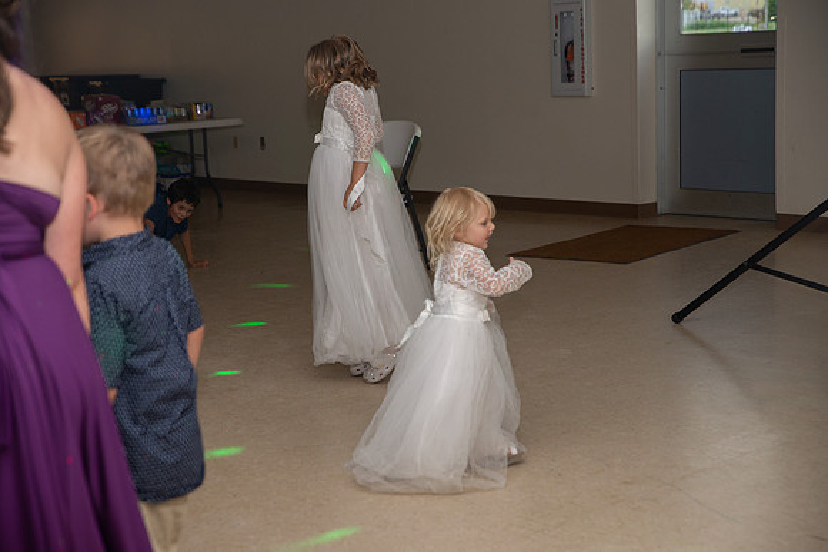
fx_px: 1495
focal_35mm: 65
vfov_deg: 20.9
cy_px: 276
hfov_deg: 31.0
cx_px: 414
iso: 800
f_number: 3.5
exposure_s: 1/125
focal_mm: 65
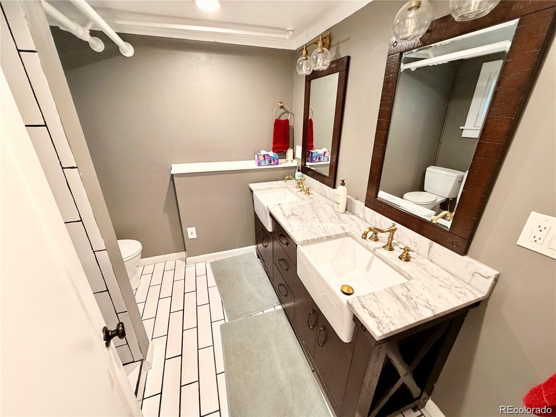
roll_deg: +0.1
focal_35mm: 14
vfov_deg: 85.7
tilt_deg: -23.9
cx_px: 278
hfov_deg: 102.1
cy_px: 208
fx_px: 225
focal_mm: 2.22
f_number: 2.2
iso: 320
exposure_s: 1/60
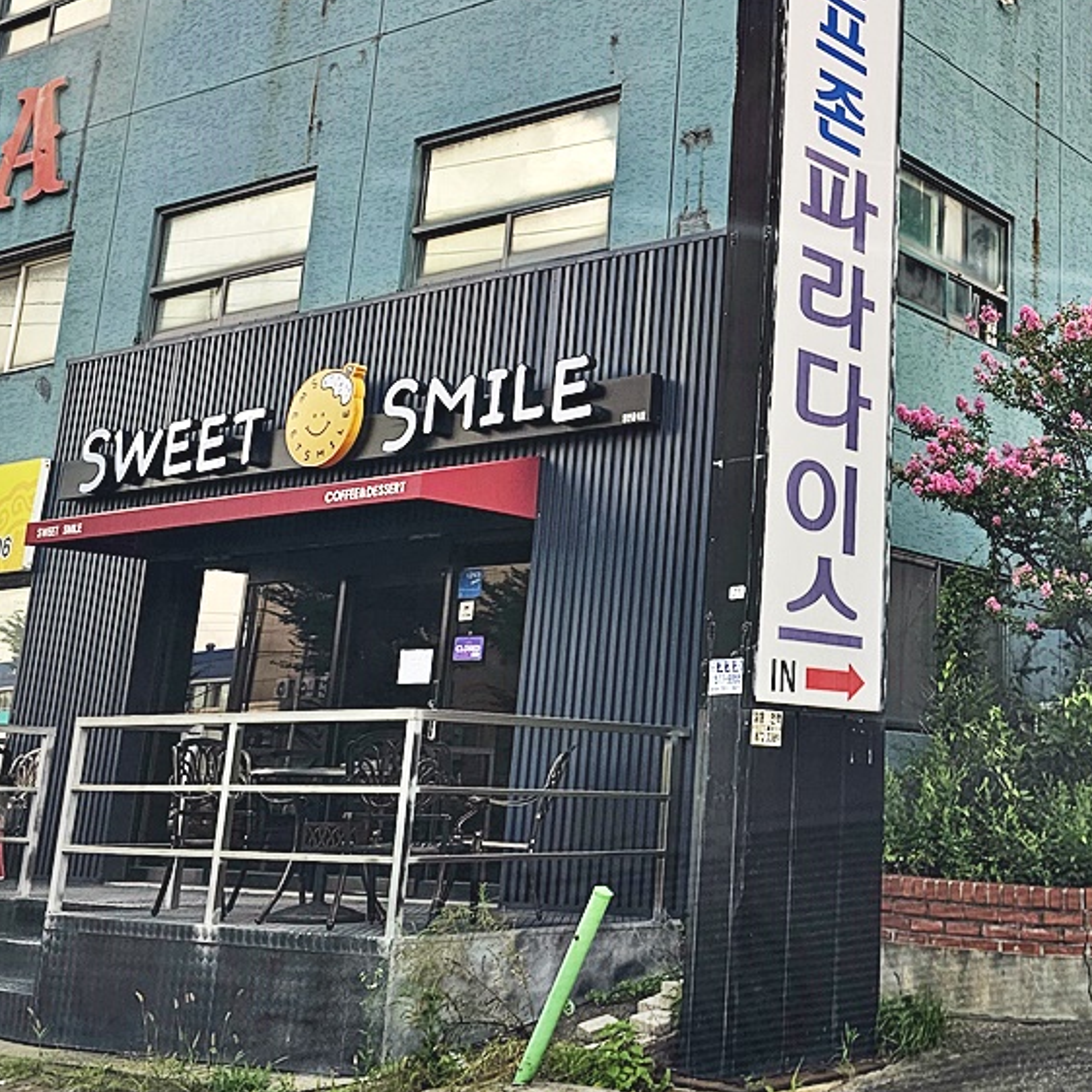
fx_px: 1677
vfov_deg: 35.7
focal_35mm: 47
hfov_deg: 34.4
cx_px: 945
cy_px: 367
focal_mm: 6.3
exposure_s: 1/180
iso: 32
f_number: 1.7
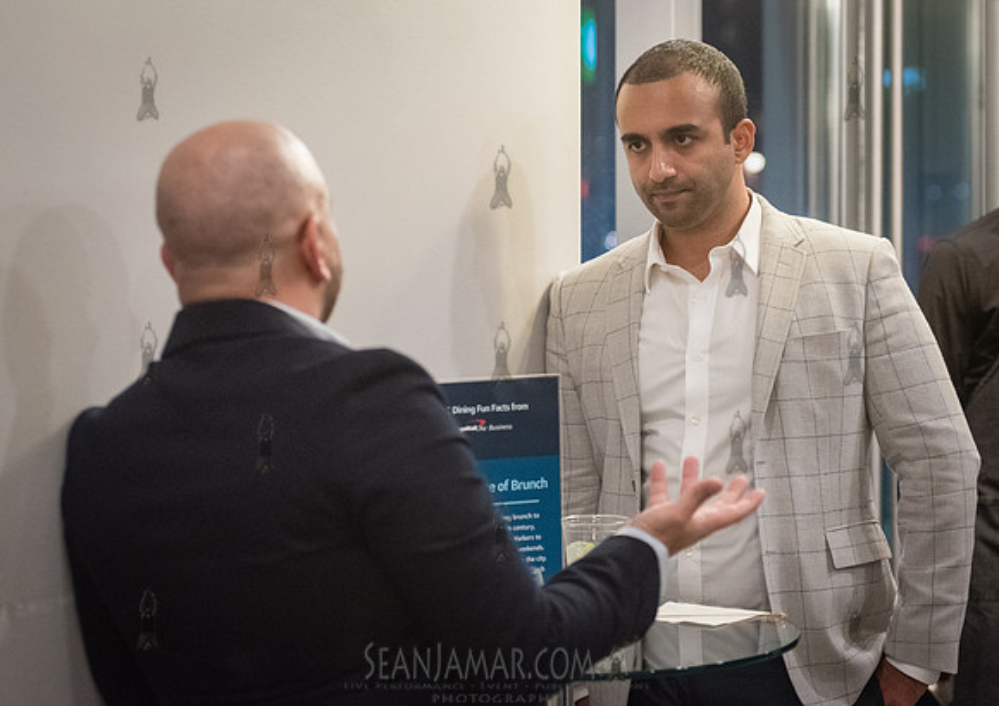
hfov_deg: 21.3
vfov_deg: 15.2
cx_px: 582
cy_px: 310
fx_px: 2648
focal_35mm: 94
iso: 6400
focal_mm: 80
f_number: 3.5
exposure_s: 1/160
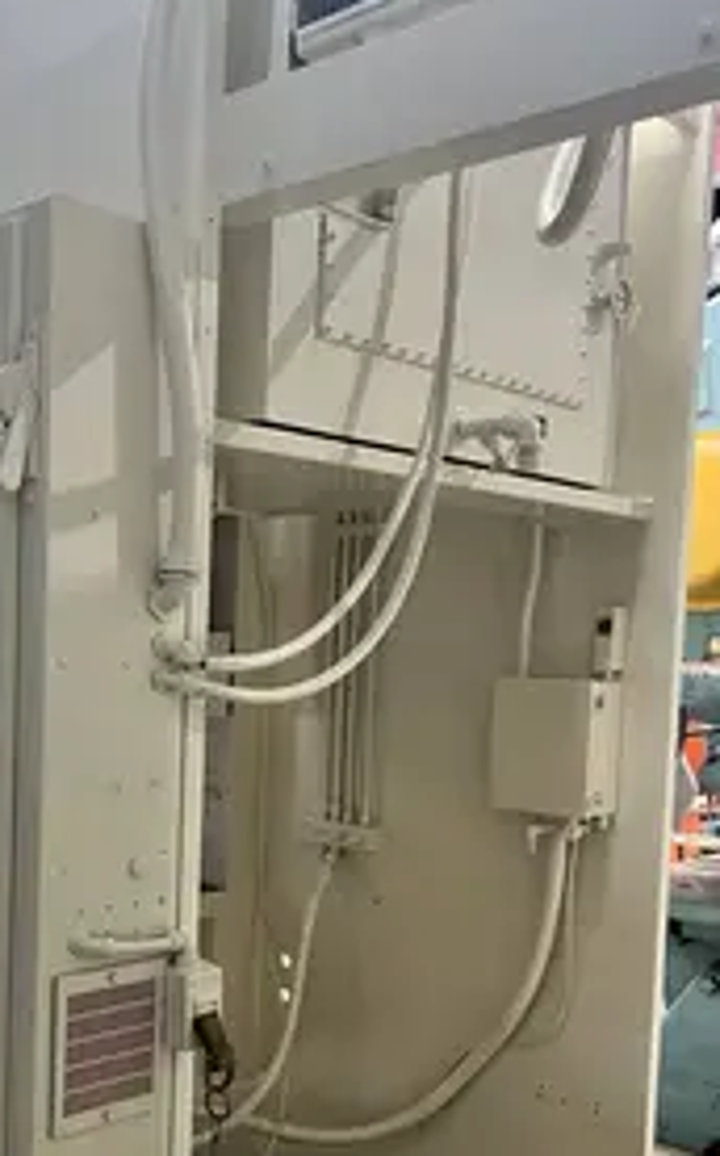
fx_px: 1258
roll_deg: -2.5
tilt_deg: -3.5
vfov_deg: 48.7
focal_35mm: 40
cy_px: 741
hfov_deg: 31.3
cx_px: 176
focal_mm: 5.7
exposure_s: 1/60
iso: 125
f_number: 1.5
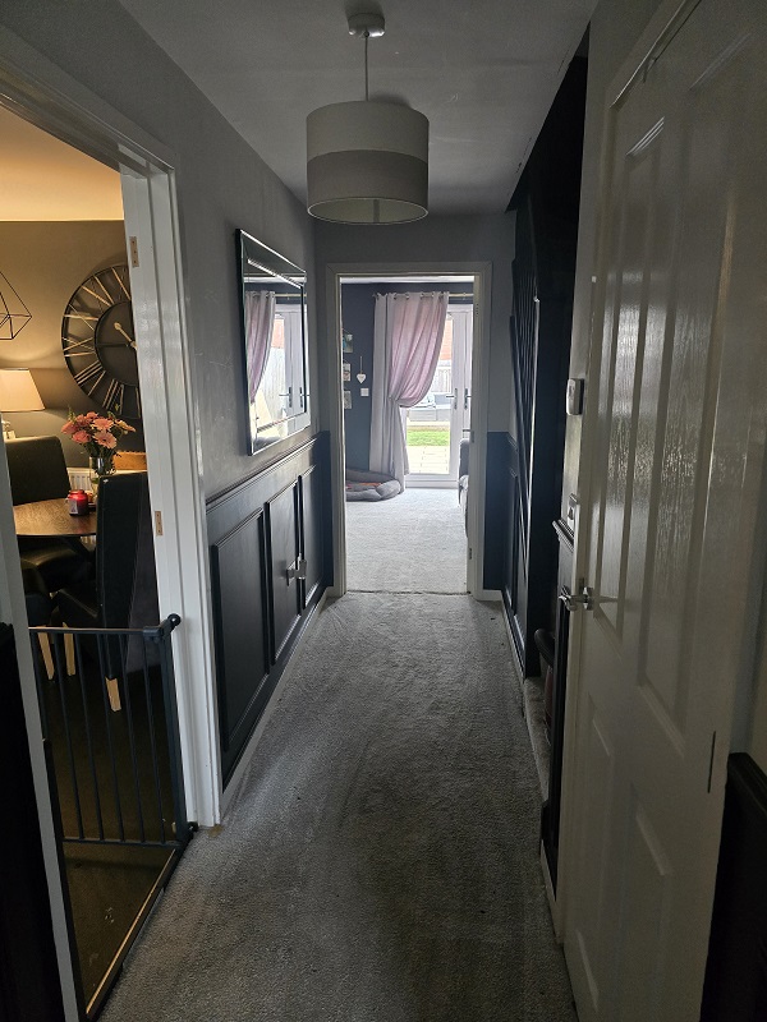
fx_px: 679
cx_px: 384
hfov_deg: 58.9
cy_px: 511
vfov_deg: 73.9
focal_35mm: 23
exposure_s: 1/120
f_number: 1.7
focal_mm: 6.3
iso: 1000
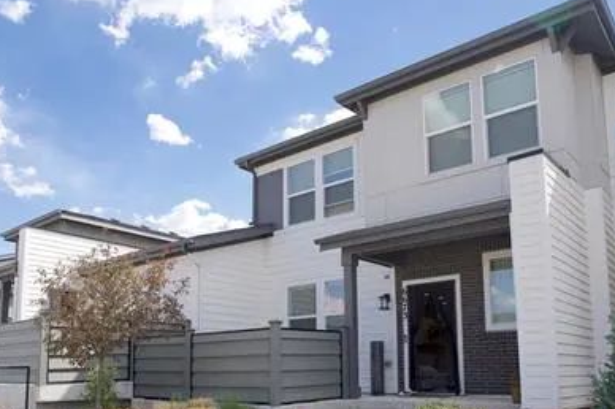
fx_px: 563
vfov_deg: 38.7
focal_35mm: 33
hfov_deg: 57.3
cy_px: 312
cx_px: 298
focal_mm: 20
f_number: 5
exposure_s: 1/1600
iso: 320
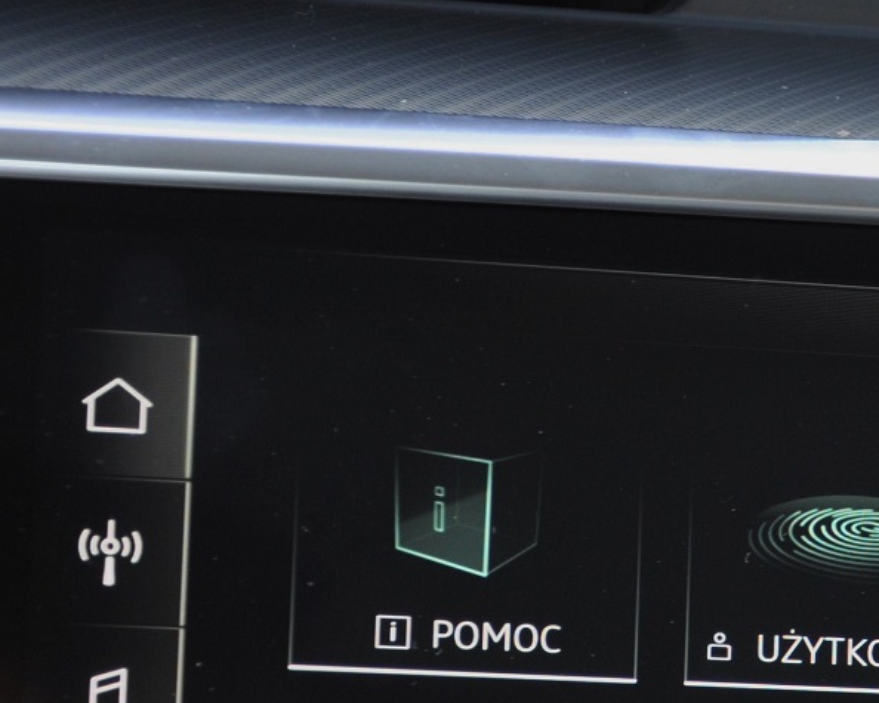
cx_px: 1018
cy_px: 656
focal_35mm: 153
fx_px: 3980
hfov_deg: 12.3
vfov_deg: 10.0
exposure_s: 1/80
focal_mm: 34
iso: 250
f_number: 4.2
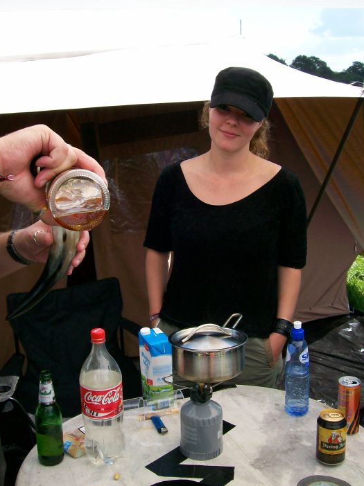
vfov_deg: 45.8
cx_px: 168
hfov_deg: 35.1
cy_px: 240
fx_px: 576
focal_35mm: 41
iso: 80
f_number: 4.8
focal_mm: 6
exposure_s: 1/306
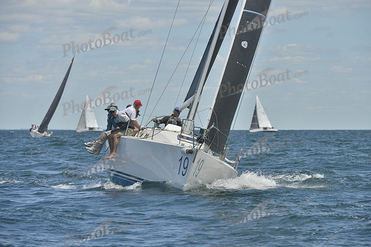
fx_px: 2783
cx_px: 186
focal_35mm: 270
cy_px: 124
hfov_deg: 7.6
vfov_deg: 5.1
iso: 280
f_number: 10
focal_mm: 270
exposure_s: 1/800
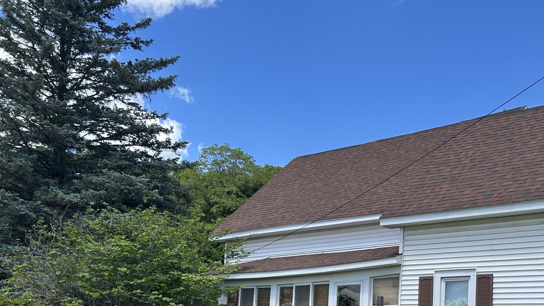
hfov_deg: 44.8
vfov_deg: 26.0
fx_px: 635
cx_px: 408
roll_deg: -2.0
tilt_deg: +6.4
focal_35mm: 44
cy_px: 290
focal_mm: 5.7
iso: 50
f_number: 1.5
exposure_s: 1/2695
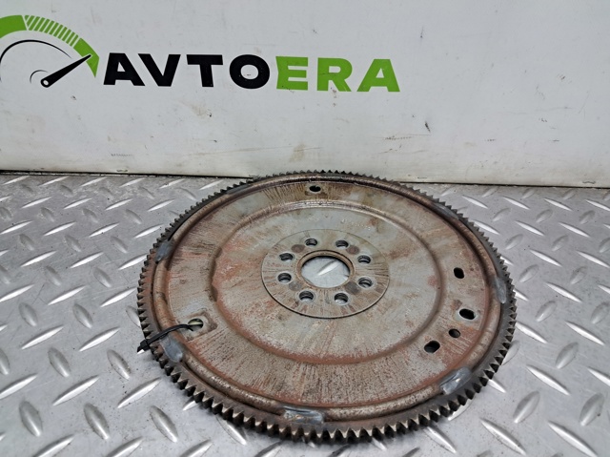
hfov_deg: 65.4
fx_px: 475
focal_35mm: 27
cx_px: 305
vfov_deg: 51.3
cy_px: 228
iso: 125
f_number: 1.8
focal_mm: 4
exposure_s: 1/50
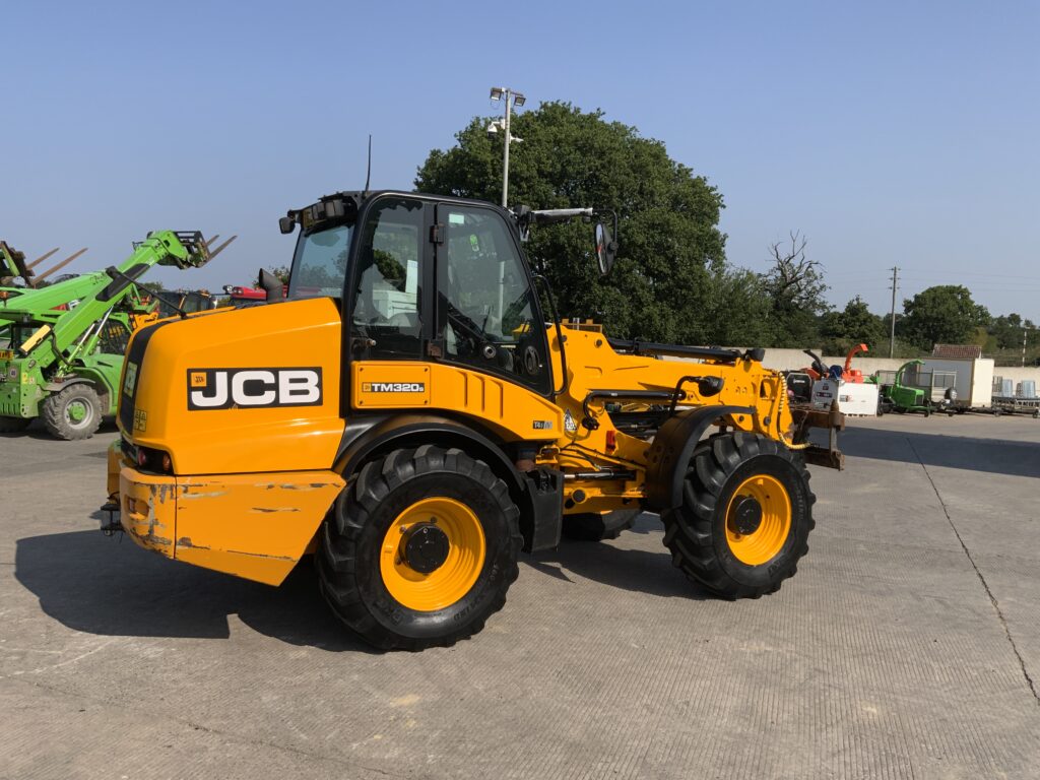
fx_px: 871
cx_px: 520
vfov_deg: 48.2
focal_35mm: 29
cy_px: 390
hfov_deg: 61.7
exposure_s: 1/2227
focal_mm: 3
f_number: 1.8
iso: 16
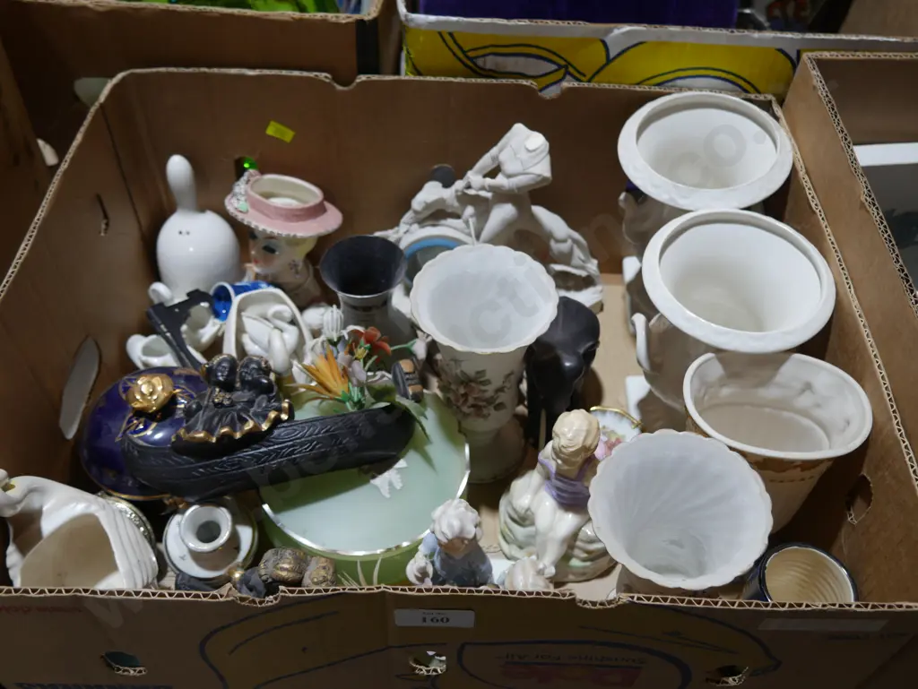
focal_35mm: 32
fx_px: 849
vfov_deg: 44.2
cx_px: 459
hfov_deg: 56.8
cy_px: 344
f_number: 3.6
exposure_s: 1/80
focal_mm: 16
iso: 200
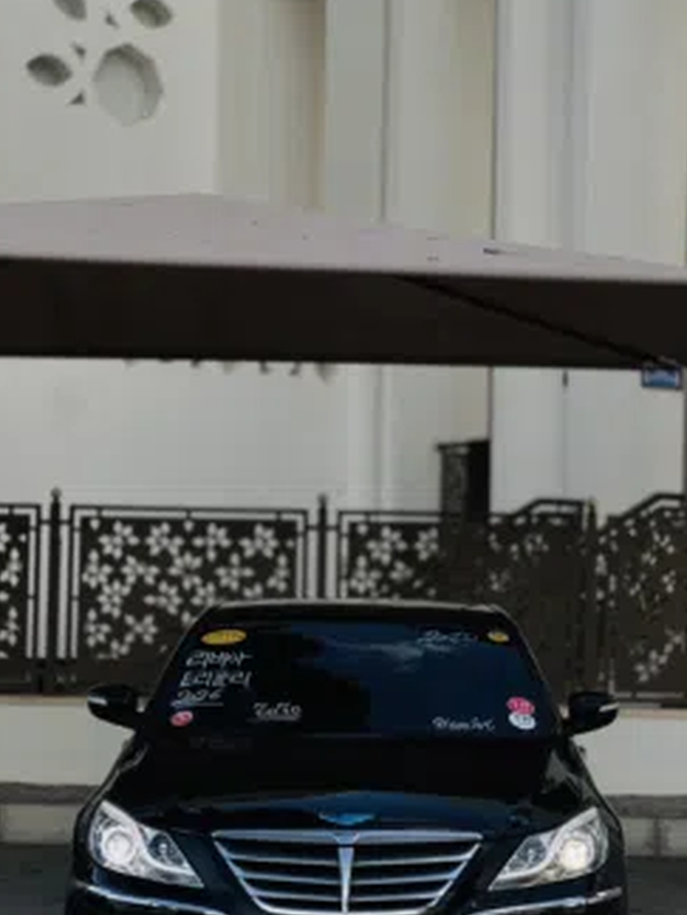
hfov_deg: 15.6
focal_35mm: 95
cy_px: 500
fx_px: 2514
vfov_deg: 20.6
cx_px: 353
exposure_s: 1/228
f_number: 2.8
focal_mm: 9
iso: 25
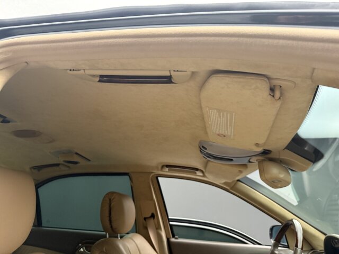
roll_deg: -0.7
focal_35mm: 24
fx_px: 235
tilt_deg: +21.4
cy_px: 127
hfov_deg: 71.6
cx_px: 170
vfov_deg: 56.8
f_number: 1.78
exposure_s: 1/49
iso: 400
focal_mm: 6.76
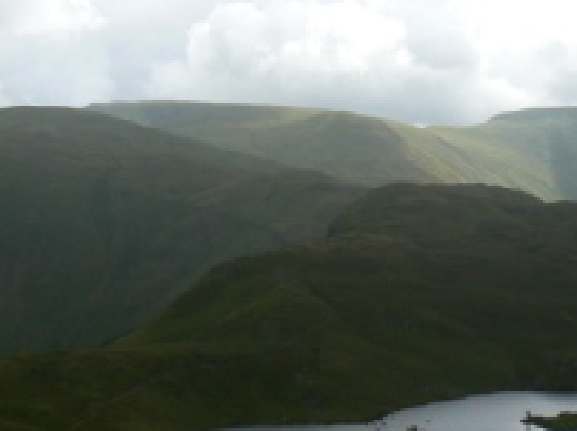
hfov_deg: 25.3
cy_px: 328
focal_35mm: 77
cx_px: 229
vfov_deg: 19.0
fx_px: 1282
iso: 80
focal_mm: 6
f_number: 5.6
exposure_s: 1/320
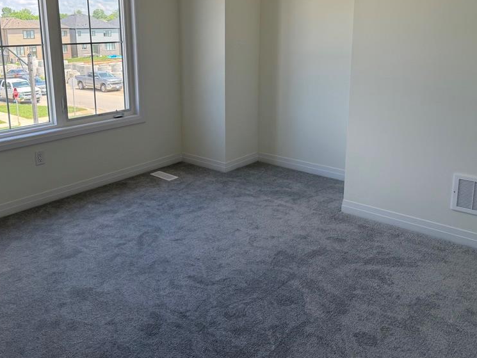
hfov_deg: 54.8
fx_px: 455
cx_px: 185
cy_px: 126
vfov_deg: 42.5
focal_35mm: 33
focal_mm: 6.76
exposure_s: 1/580
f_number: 1.78
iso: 100
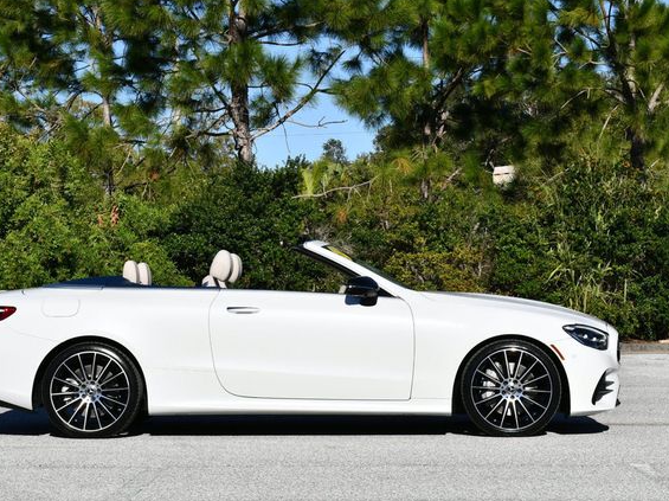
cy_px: 250
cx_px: 295
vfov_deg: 15.4
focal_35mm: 96
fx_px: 1854
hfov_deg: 20.4
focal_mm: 44
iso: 100
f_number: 9
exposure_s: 1/320
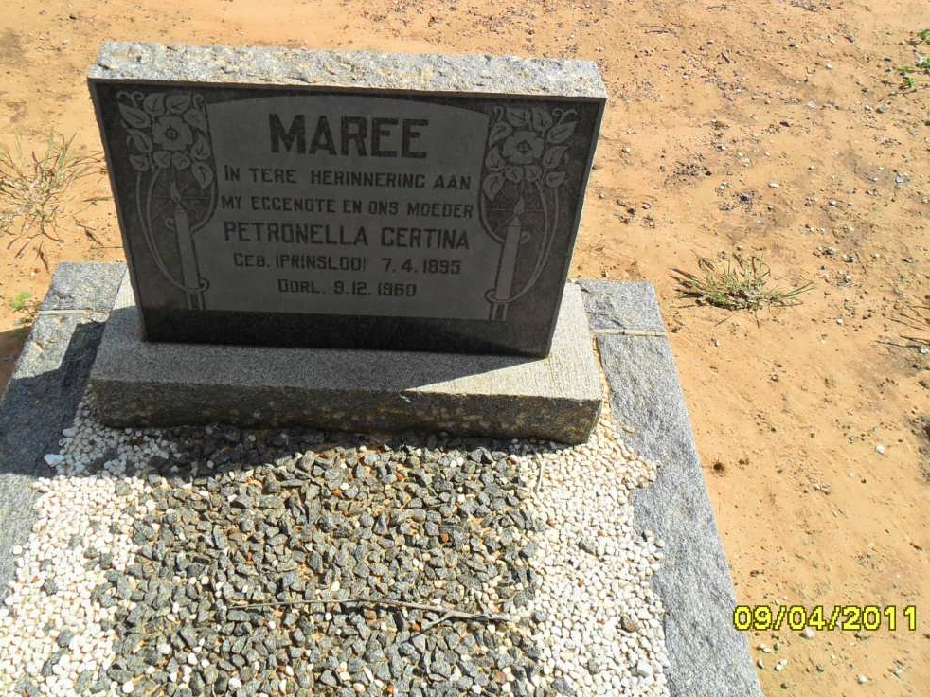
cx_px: 392
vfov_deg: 42.7
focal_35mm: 33
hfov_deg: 55.1
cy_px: 274
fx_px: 886
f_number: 3.5
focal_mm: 4.9
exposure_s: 1/1000
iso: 100
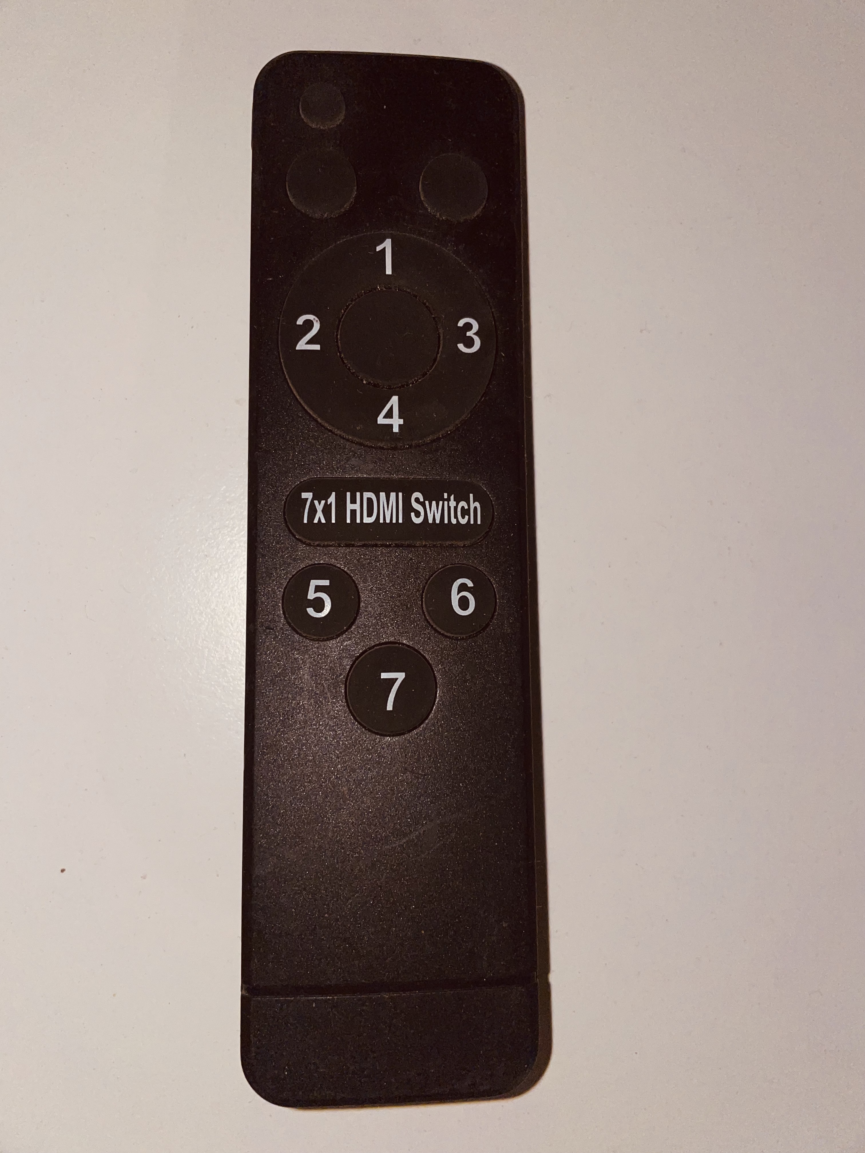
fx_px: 866
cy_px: 576
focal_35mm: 26
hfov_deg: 53.1
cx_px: 432
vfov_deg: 67.3
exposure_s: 1/80
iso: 32
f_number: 1.6
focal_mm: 4.2
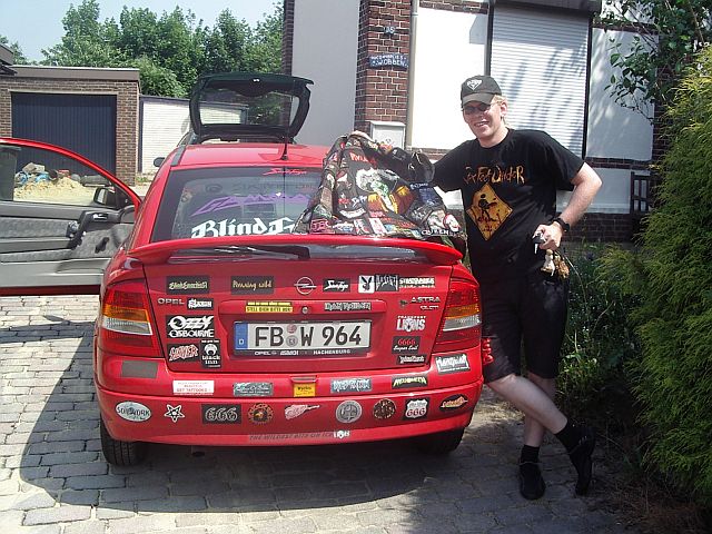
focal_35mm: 38
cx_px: 356
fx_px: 782
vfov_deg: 37.7
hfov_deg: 49.0
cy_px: 267
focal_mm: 5.8
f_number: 4.8
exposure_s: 1/200
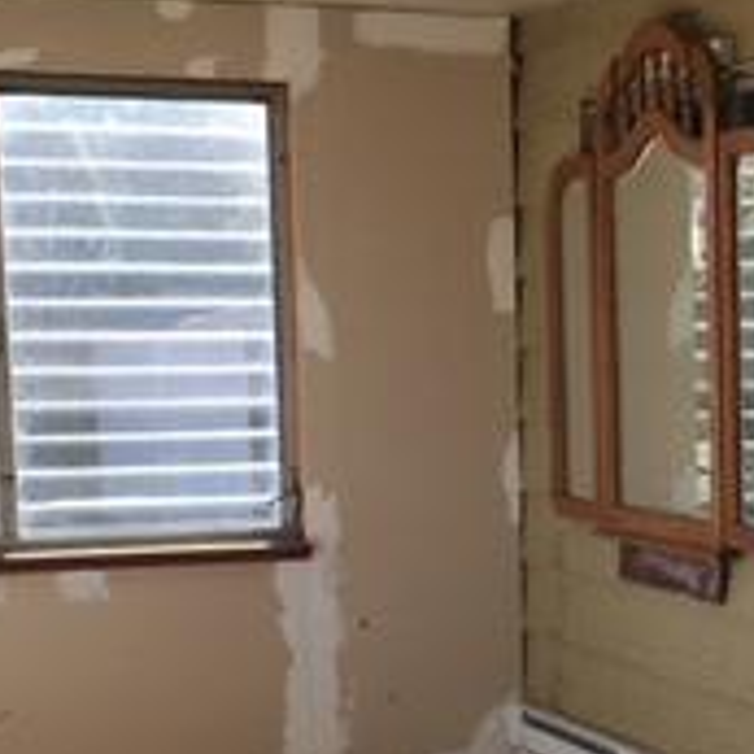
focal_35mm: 95
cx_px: 737
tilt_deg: -9.4
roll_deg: +1.2
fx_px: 2341
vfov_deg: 17.9
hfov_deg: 17.9
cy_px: 710
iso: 25
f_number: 2.2
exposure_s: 1/232
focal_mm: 4.15
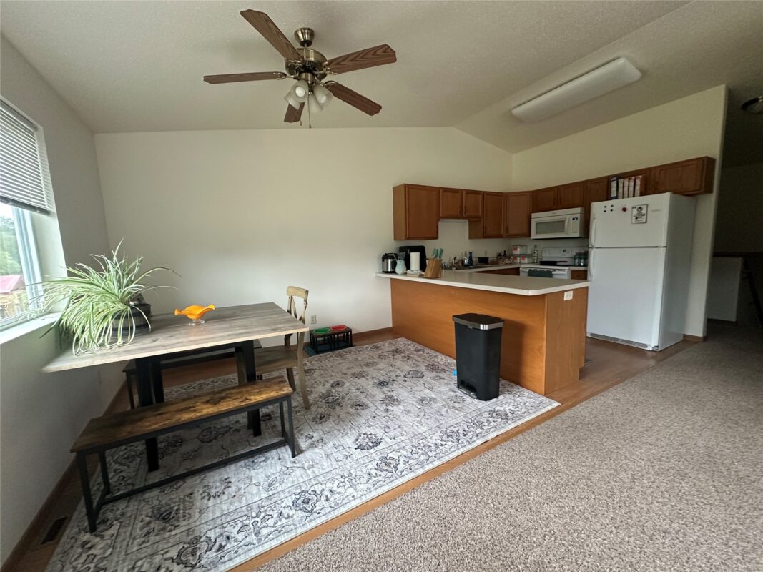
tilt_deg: -7.6
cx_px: 382
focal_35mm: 14
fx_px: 309
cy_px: 286
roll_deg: +3.2
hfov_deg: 102.1
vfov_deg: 85.7
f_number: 2.2
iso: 400
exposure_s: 1/60
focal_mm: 2.22
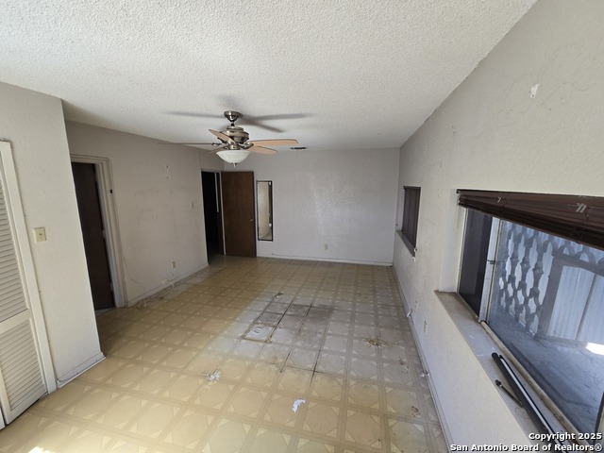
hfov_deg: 106.2
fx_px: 227
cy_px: 226
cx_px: 302
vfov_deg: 89.9
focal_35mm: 13
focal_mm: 2.2
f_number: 2.2
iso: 64
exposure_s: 1/60
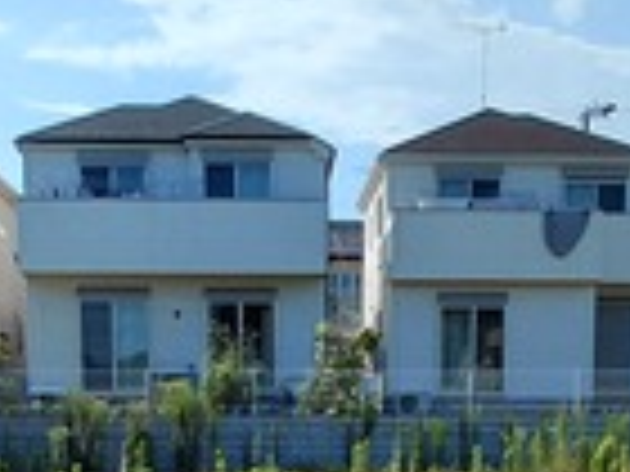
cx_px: 315
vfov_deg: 18.9
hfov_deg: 26.7
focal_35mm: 73
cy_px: 593
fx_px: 1329
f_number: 2.2
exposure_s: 1/2247
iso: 40
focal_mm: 1.64
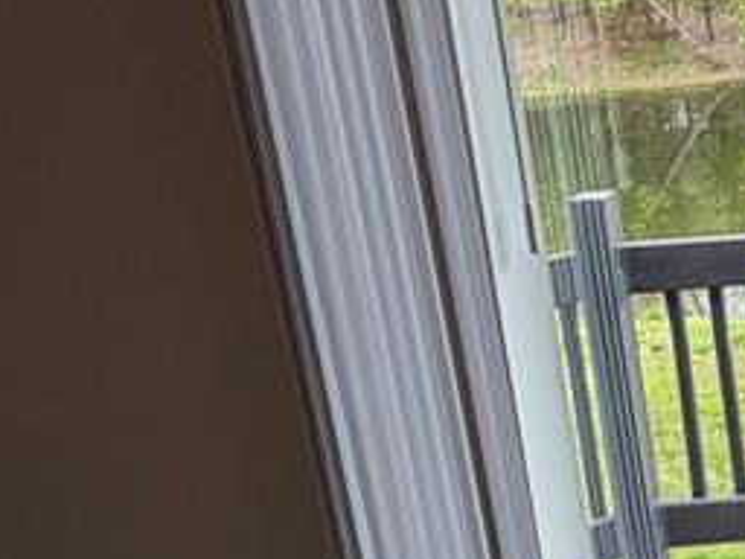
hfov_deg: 24.9
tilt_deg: -13.5
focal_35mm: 56
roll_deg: +2.8
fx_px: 1205
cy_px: 134
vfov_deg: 25.8
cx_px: 1158
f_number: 2.2
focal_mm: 2.22
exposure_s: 1/121
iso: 50
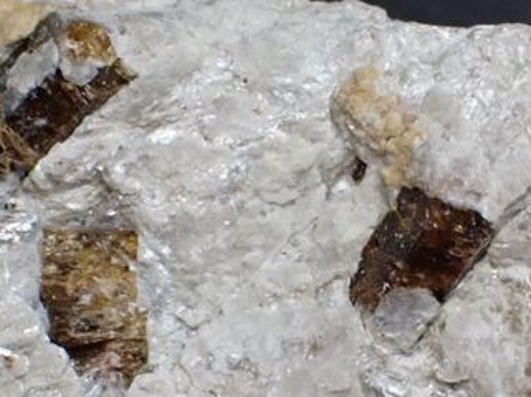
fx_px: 4781
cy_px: 319
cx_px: 366
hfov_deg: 6.4
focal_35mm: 312
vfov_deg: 4.8
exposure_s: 1/320
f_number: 4.9
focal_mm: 18
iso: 800
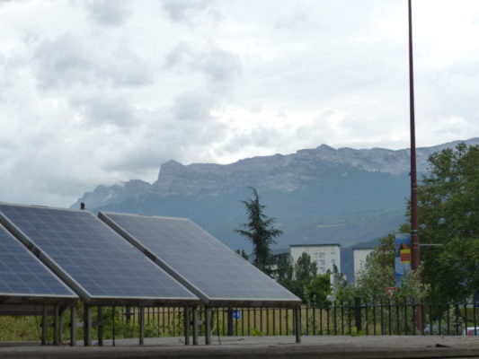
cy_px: 180
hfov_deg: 24.1
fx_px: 1121
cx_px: 240
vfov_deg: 18.2
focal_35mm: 81
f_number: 4
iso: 160
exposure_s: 1/500
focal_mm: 14.5
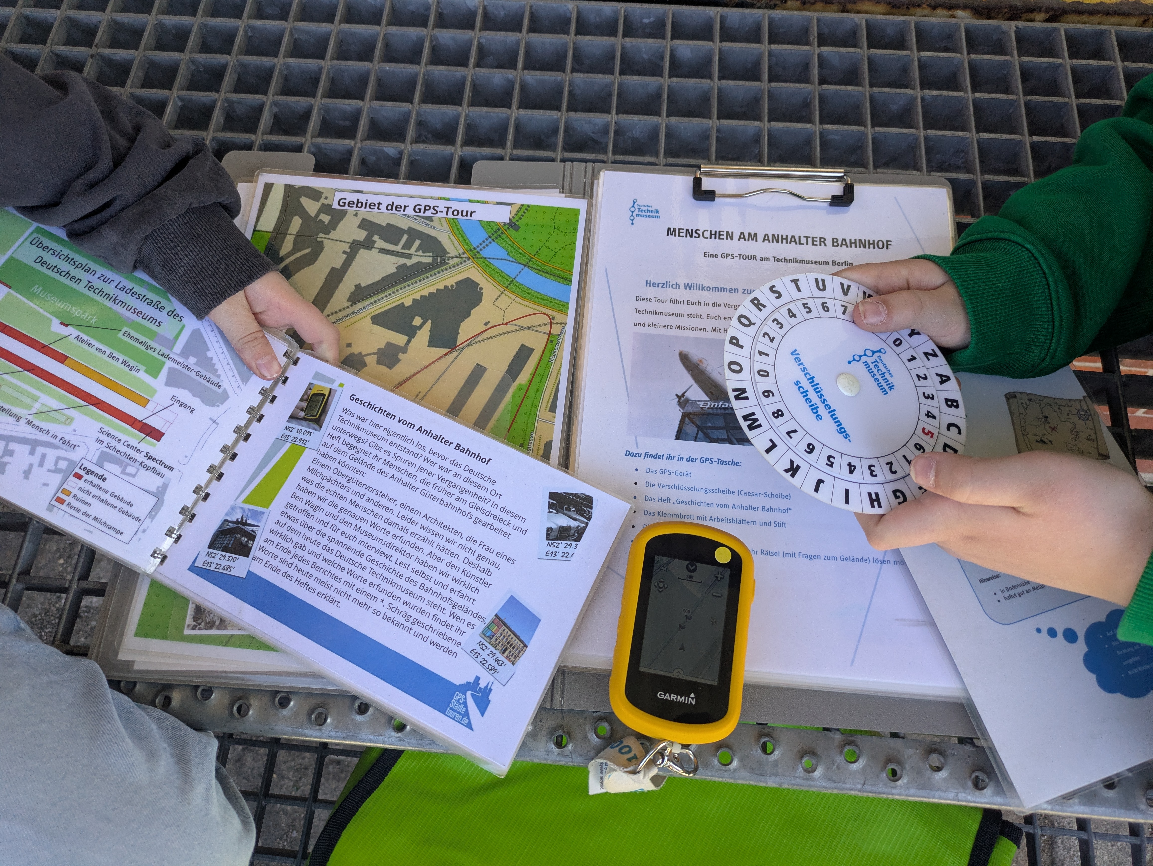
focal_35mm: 25
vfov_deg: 54.9
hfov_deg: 69.4
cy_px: 433
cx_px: 576
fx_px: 833
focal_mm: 5.43
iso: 199
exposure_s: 1/494
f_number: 1.89
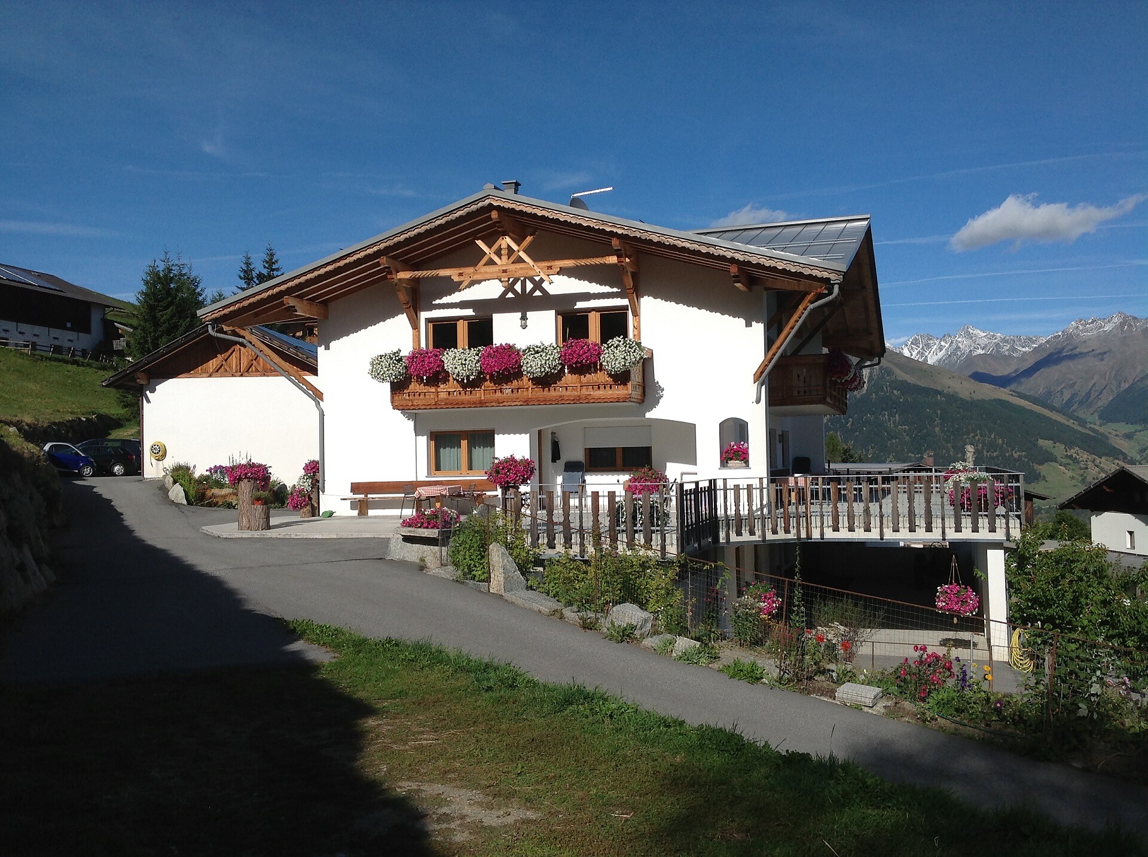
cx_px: 574
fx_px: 1159
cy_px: 428
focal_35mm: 35
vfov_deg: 40.6
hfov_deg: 52.7
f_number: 2.4
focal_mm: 4.28
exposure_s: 1/3367
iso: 50
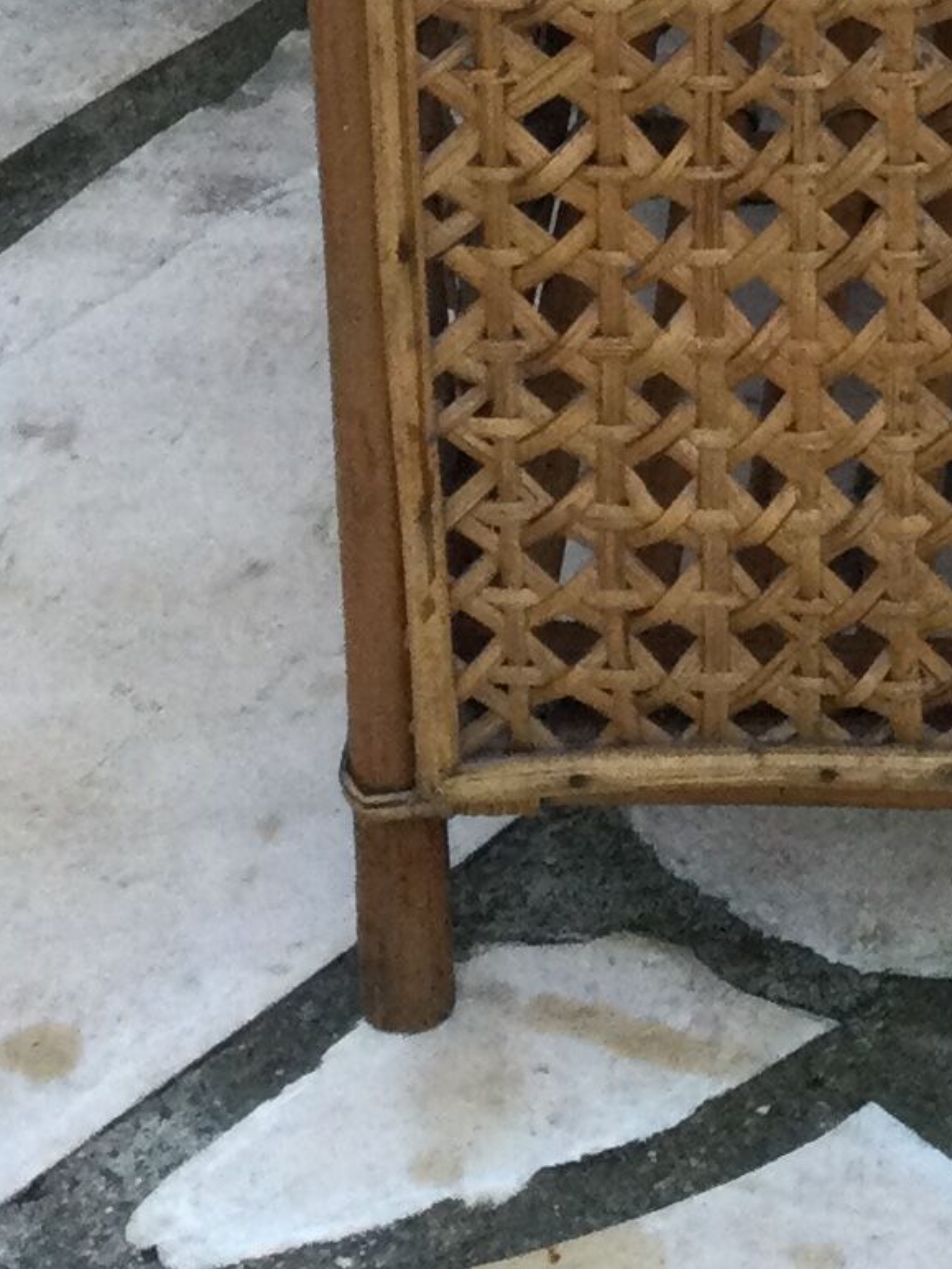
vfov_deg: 13.8
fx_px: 4804
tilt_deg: -25.9
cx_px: 1133
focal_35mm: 131
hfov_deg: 11.1
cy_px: -835
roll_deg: +0.7
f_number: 2.4
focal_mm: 3.3
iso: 32
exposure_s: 1/33
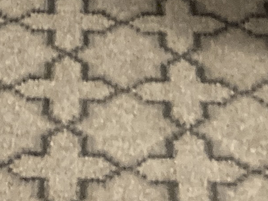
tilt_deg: -15.6
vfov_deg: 7.0
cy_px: -436
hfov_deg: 10.5
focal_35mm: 188
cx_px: 20
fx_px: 1455
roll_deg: -0.2
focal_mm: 3.99
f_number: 1.8
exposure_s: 1/30
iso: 640
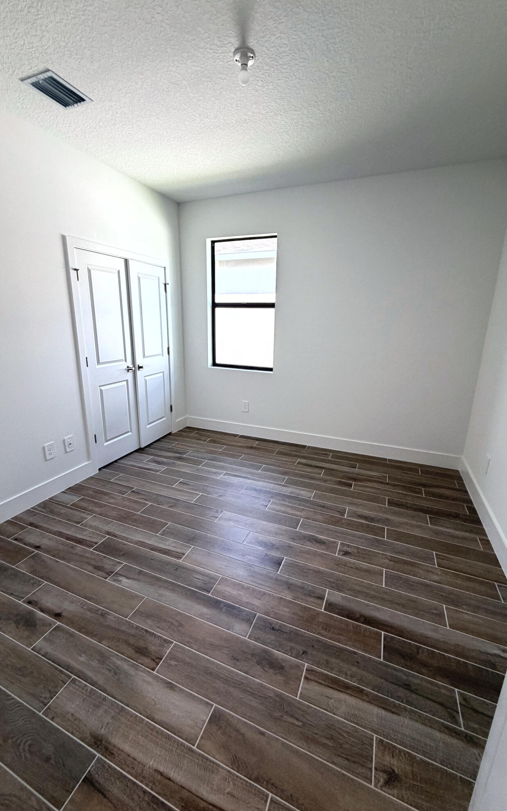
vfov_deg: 101.5
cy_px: 404
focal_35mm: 15
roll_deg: -1.6
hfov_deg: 74.8
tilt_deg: -14.5
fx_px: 332
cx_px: 248
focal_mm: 2.22
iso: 160
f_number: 2.2
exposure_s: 1/120
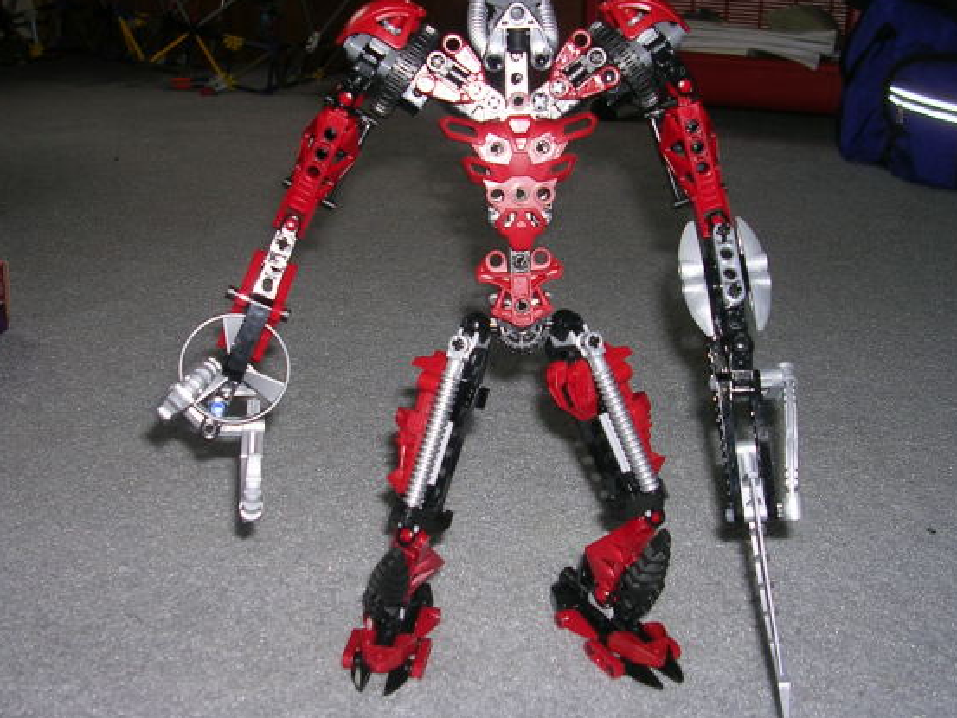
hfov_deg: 42.9
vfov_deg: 32.9
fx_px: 1217
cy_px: 341
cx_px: 481
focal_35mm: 44
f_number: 2.8
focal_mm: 5.8
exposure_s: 1/60.1
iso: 50
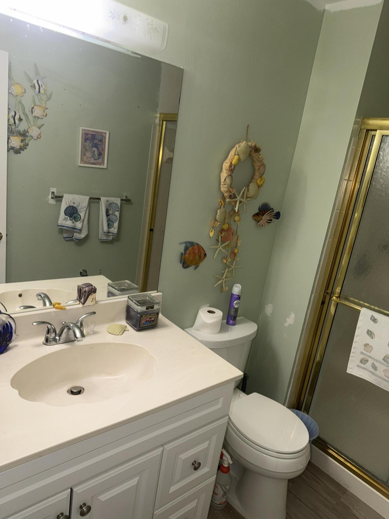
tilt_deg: -15.9
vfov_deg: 71.6
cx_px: 194
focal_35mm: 24
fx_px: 360
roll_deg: -9.2
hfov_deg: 56.8
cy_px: 260
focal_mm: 6.76
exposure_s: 1/53
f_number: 1.78
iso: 64
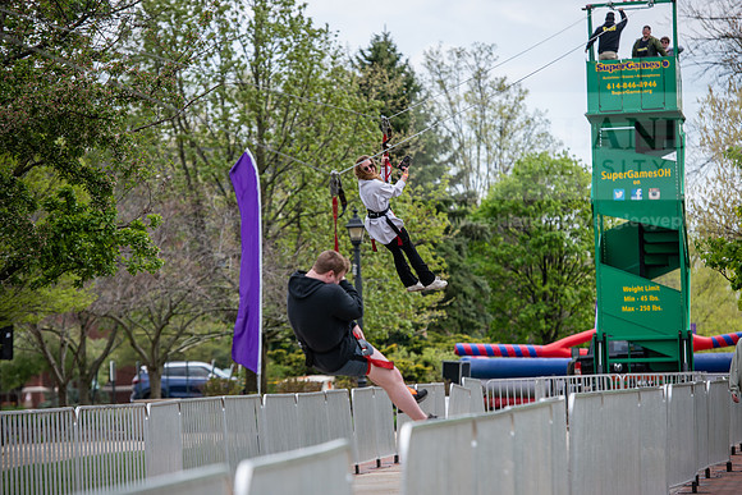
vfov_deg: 8.6
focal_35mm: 160
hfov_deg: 12.8
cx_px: 371
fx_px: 3298
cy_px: 248
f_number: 4
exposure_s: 1/800
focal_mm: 160
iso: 160
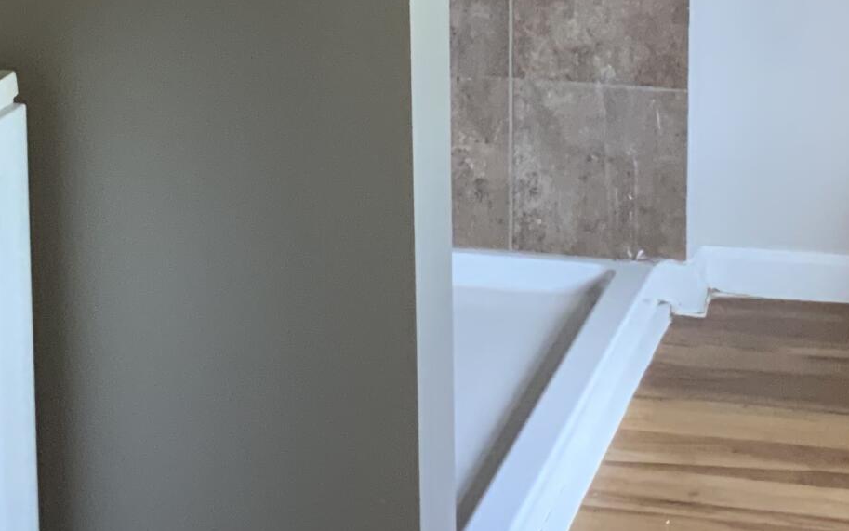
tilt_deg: -9.0
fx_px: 2337
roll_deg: +1.2
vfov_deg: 12.6
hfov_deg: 20.5
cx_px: 530
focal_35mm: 101
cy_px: -123
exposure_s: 1/60
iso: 200
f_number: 1.8
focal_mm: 3
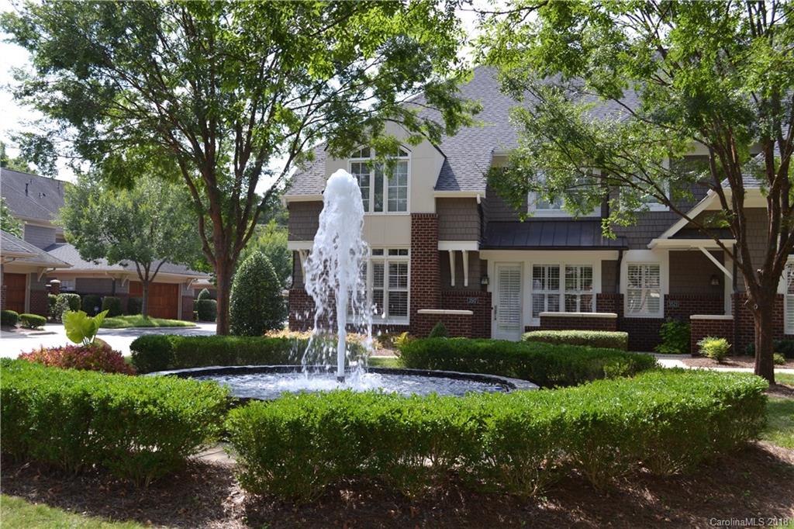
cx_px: 397
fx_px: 794
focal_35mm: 36
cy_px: 264
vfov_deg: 36.8
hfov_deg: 53.1
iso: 100
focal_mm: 24
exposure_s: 1/160
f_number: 6.3
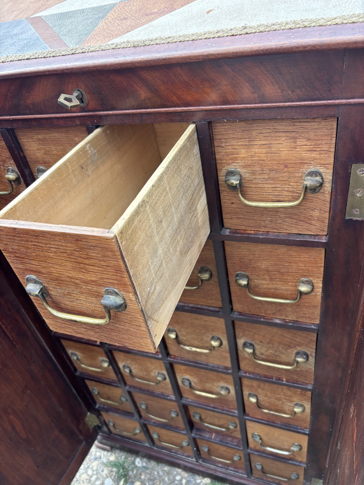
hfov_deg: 53.1
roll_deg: +9.0
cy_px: 242
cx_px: 182
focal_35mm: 26
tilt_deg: -35.1
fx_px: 365
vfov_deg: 67.3
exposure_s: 1/229
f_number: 1.6
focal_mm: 5.96
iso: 50
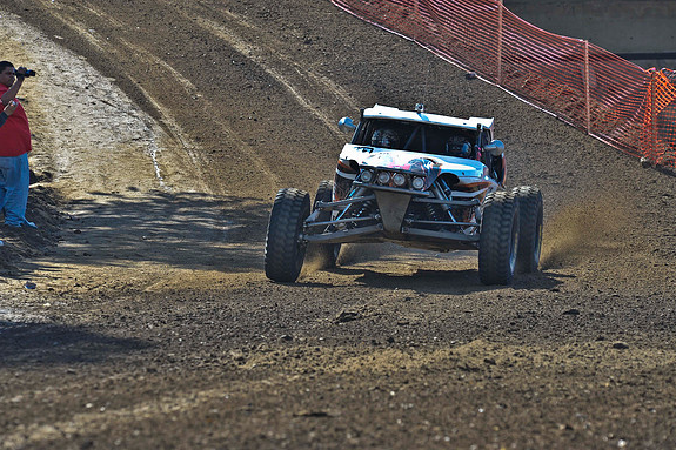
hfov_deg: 6.0
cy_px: 226
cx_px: 339
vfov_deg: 4.0
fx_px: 6439
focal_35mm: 343
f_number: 7.1
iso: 640
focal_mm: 340
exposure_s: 1/640
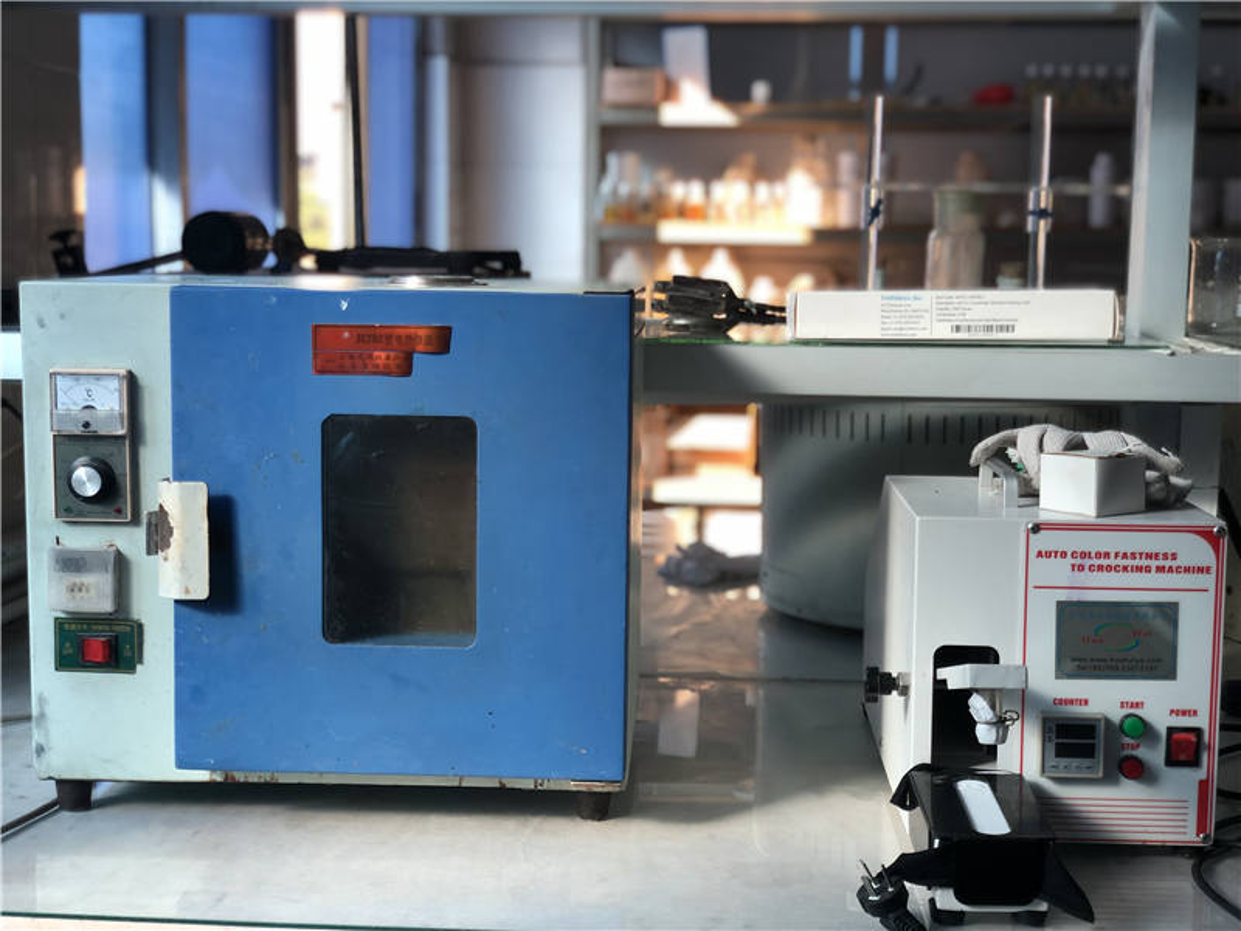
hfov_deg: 36.8
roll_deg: -0.4
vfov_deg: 28.0
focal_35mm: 52
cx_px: 620
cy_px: 466
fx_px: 1864
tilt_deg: -5.4
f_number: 2.4
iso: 25
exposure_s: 1/120
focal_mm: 6
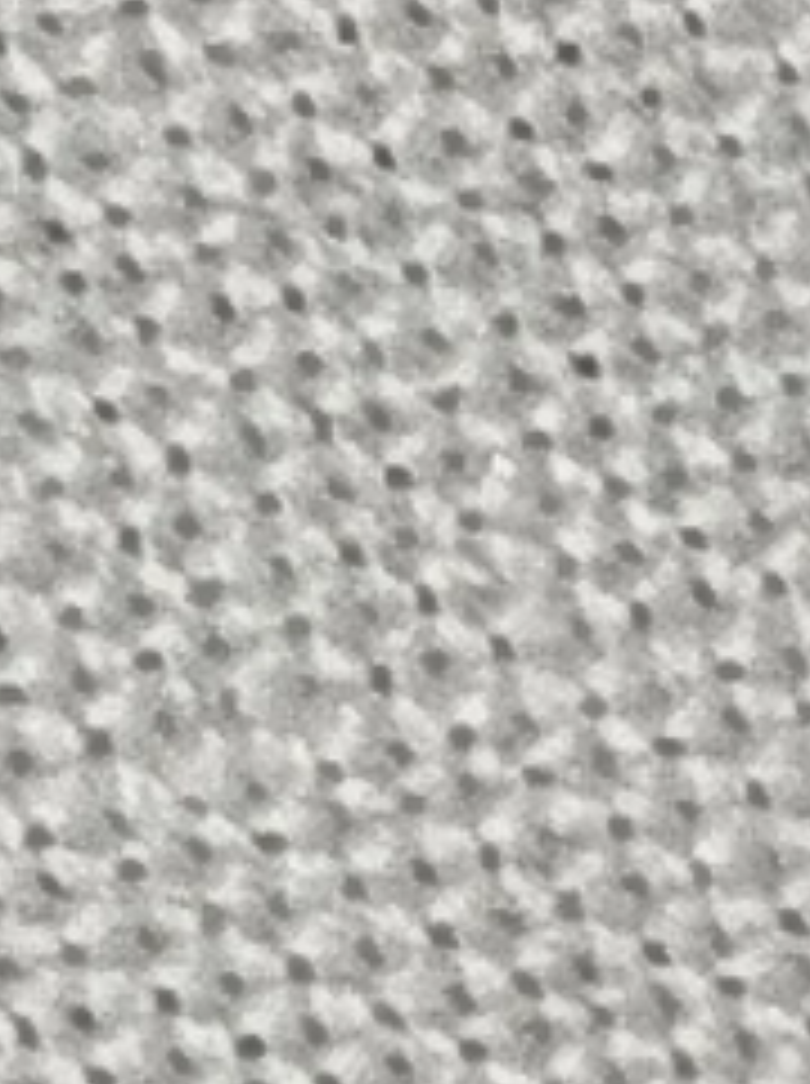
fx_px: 15704
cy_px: -445
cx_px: 630
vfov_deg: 3.9
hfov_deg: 3.0
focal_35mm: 502
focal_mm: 5.31
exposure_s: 1/50
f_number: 1.7
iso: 50
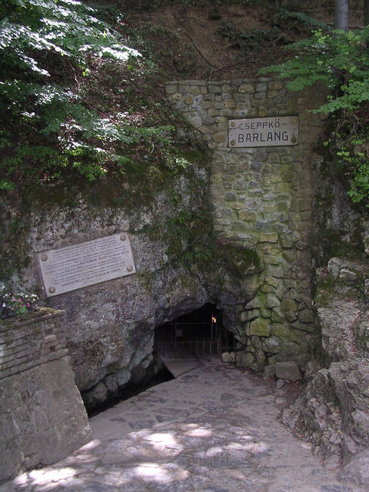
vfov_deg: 49.0
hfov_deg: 37.7
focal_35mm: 38
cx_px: 184
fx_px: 540
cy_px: 246
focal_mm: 5.8
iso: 173
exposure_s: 1/60.1
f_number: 2.8
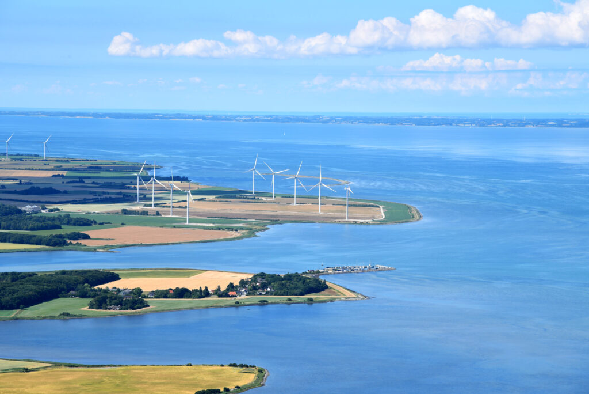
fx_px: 1964
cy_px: 197
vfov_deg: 11.4
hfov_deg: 17.1
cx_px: 294
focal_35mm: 120
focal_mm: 120
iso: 200
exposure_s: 1/400
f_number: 10
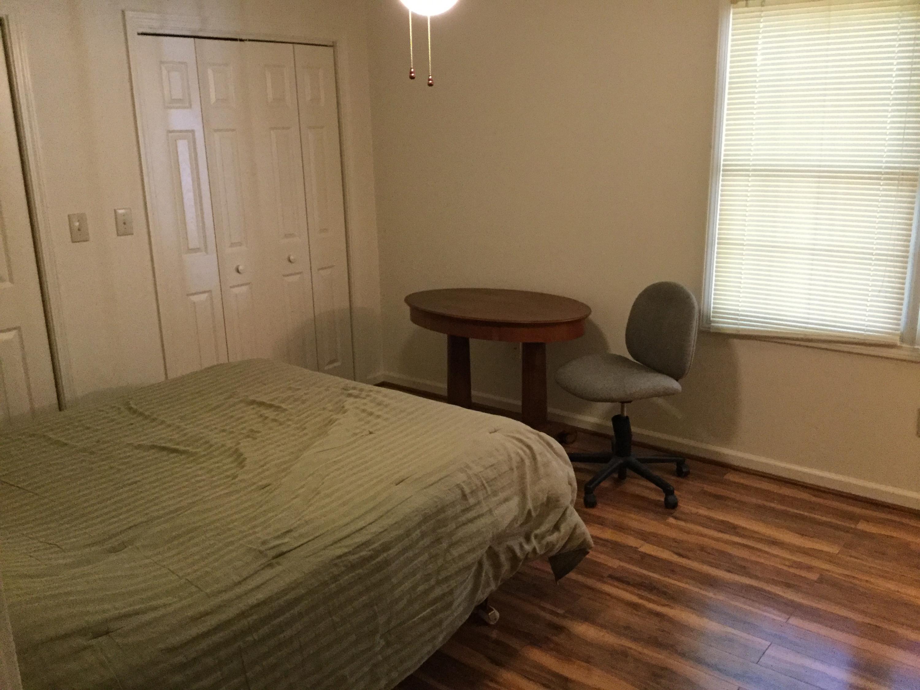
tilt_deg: -10.4
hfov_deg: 58.4
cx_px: 460
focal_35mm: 31
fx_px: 824
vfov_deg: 45.4
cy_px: 345
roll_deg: +0.4
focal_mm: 3.3
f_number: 2.4
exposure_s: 1/30
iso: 250
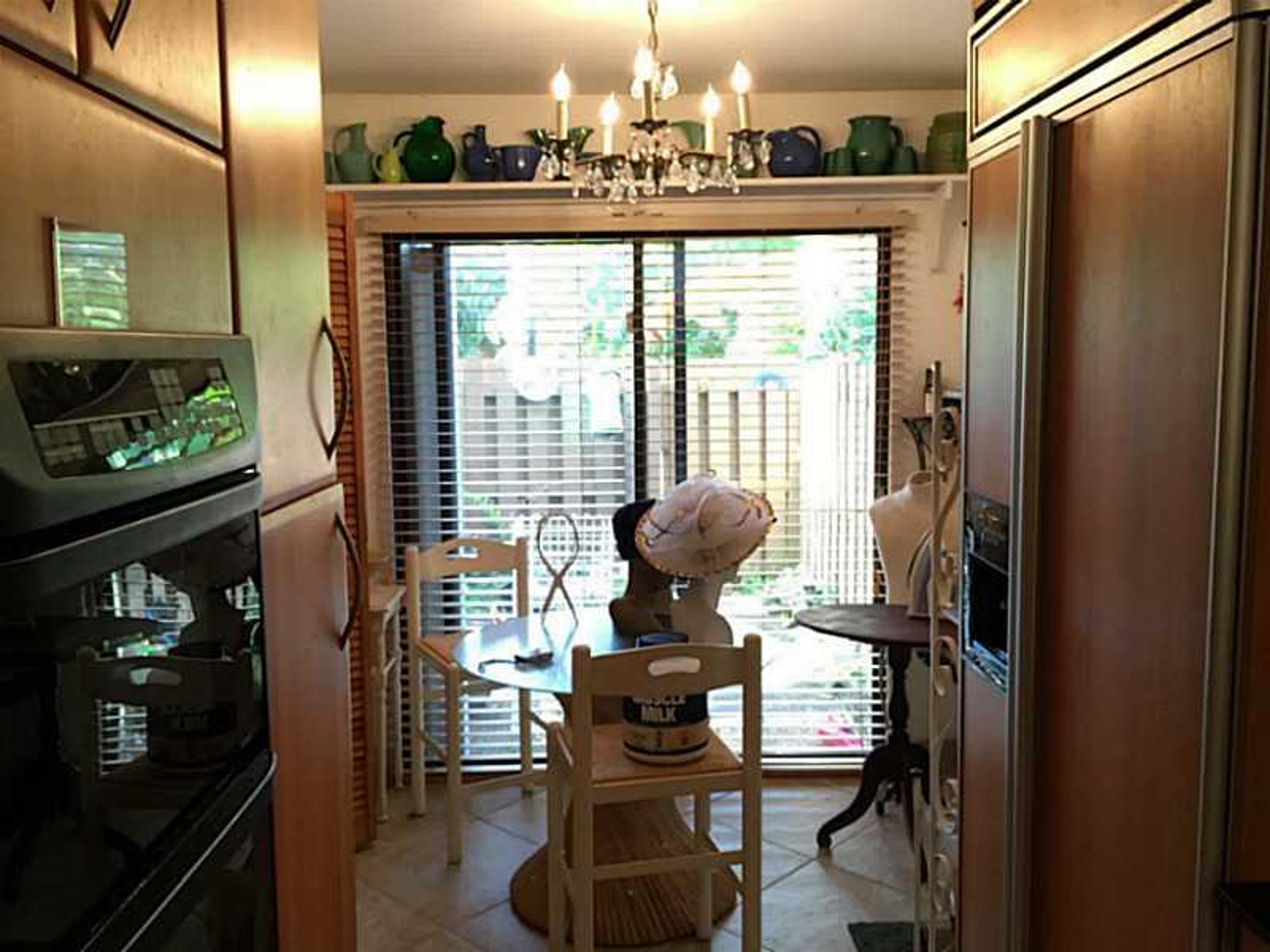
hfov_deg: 61.7
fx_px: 1064
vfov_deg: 48.2
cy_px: 476
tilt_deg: -6.8
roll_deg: -0.1
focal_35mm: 29
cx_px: 635
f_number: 2.2
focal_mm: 4.15
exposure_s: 1/15
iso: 50
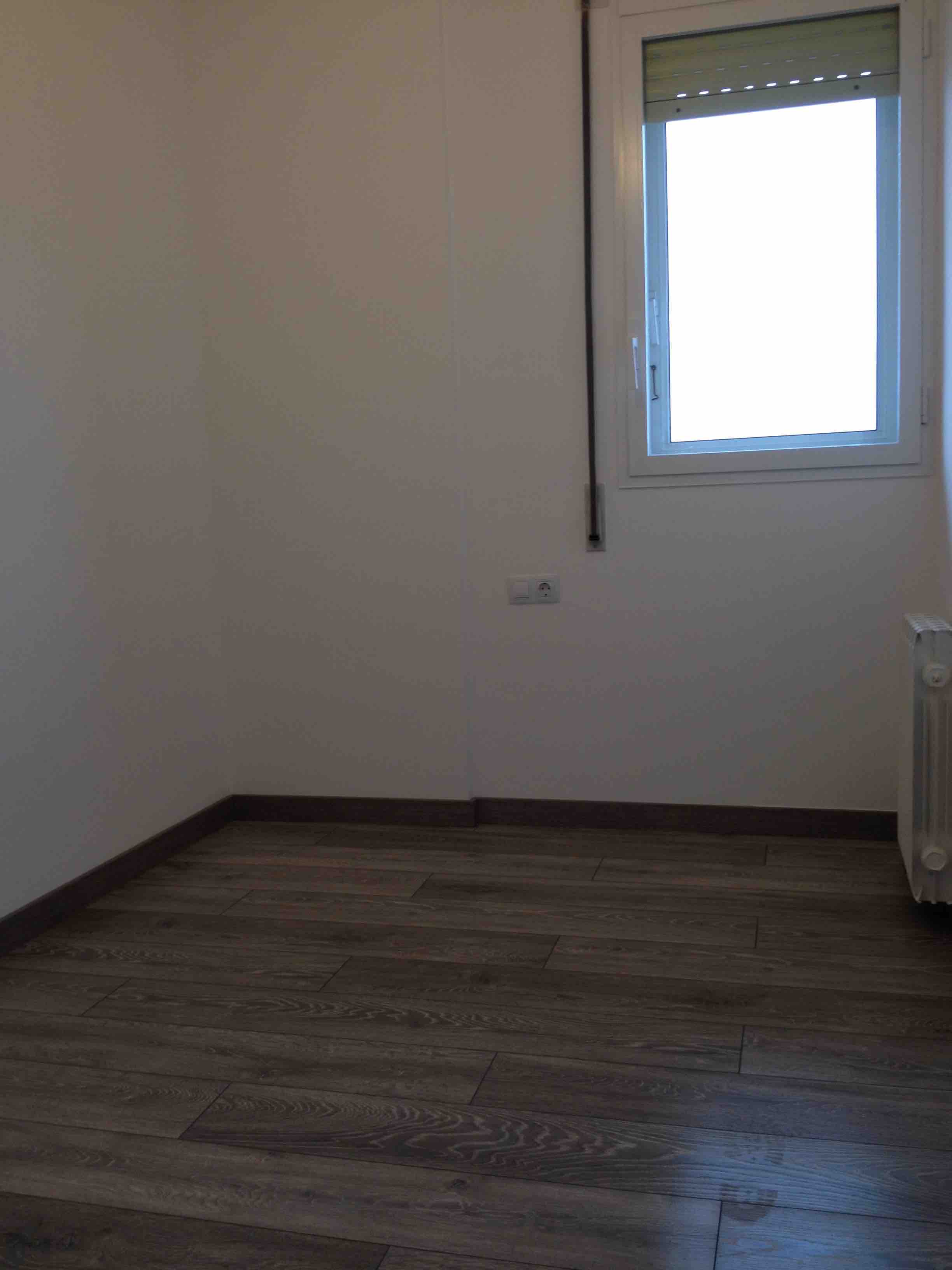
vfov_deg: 52.6
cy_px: 635
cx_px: 476
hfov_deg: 40.7
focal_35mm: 35
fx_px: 1283
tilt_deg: -6.4
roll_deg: +2.9
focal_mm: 4.28
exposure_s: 1/20
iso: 64
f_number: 2.4
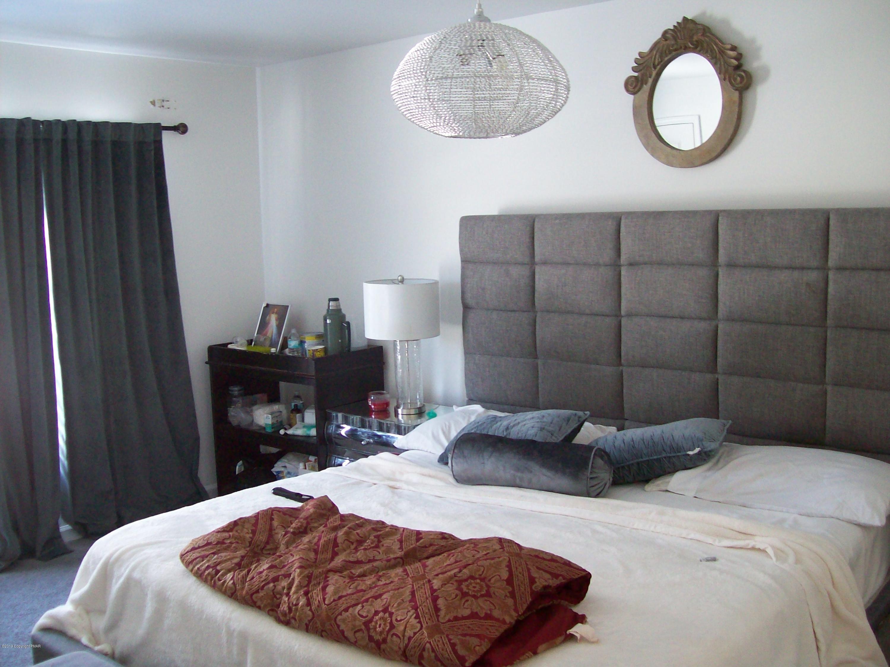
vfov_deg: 39.7
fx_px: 926
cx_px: 445
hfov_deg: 51.4
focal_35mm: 36
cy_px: 334
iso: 160
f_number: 2.7
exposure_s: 1/14.3
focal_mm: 6
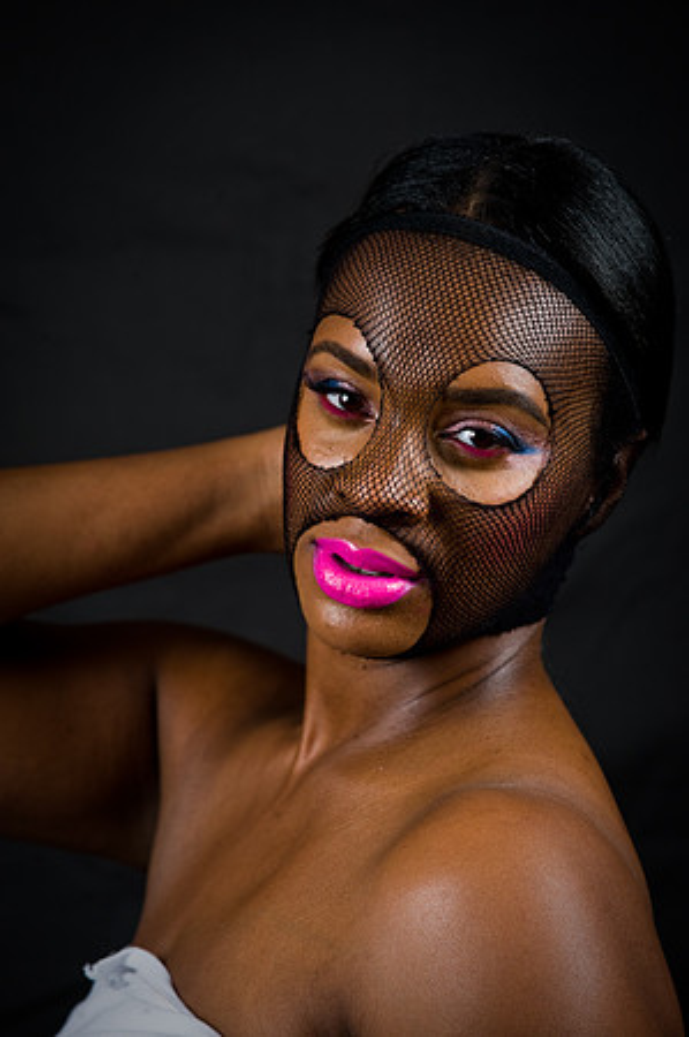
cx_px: 344
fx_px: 5755
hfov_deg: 6.9
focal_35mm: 200
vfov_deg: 10.3
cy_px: 518
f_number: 5.6
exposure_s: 1/125
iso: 200
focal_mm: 200
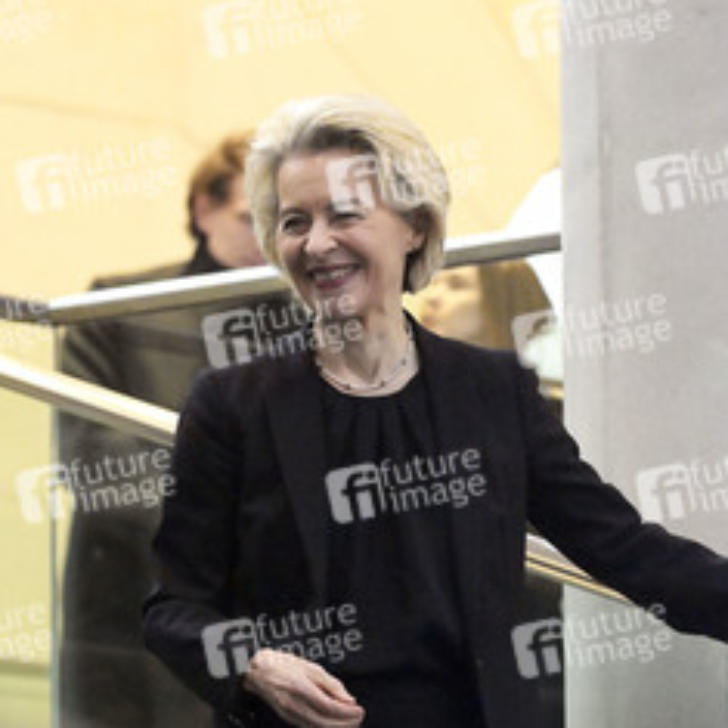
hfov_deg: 5.4
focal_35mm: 326
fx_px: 7757
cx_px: 324
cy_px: 409
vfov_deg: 5.4
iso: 16000
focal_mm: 200
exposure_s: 1/250
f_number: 5.6
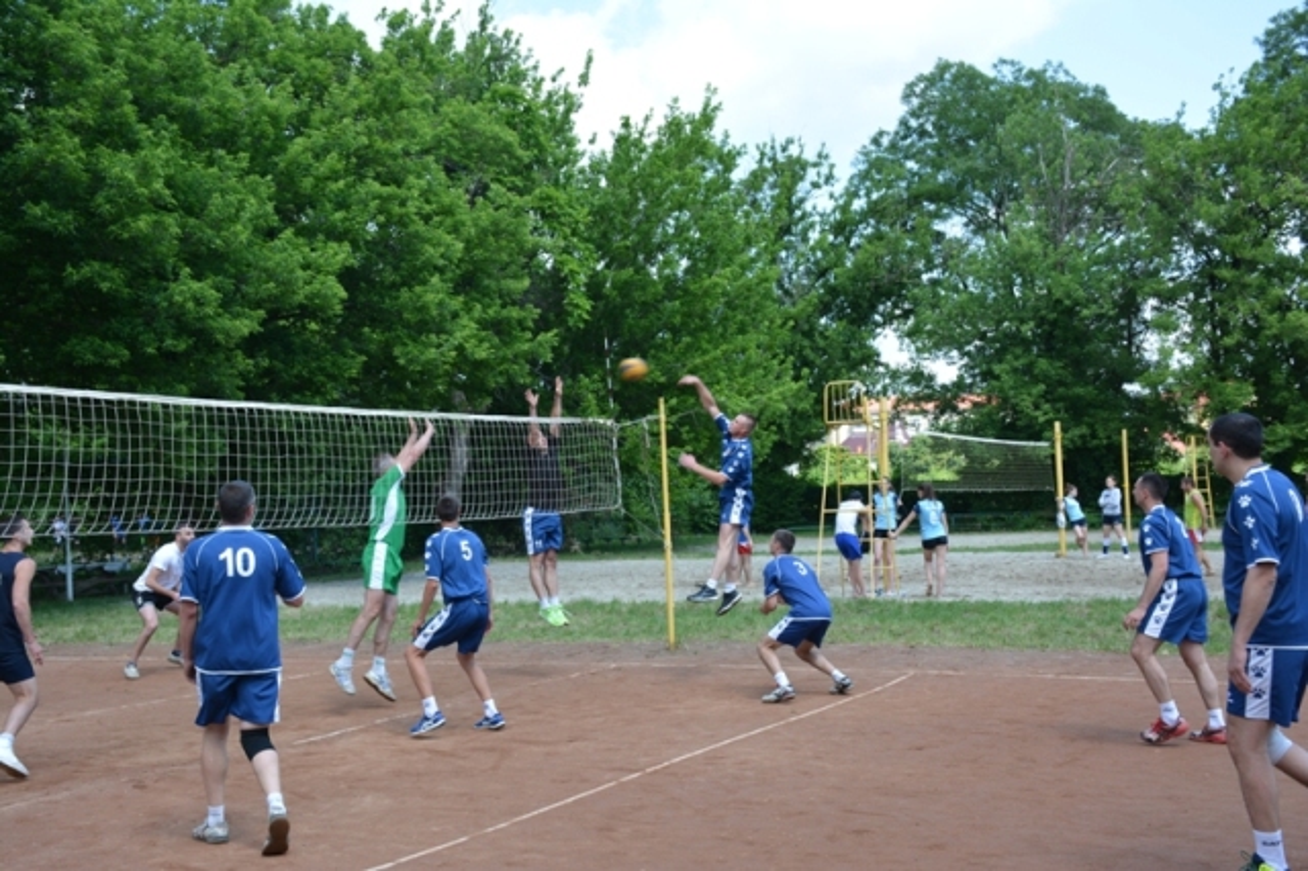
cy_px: 436
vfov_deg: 33.0
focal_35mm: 40
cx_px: 654
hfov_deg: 47.9
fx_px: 1471
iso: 200
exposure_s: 1/200
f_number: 7.1
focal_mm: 27
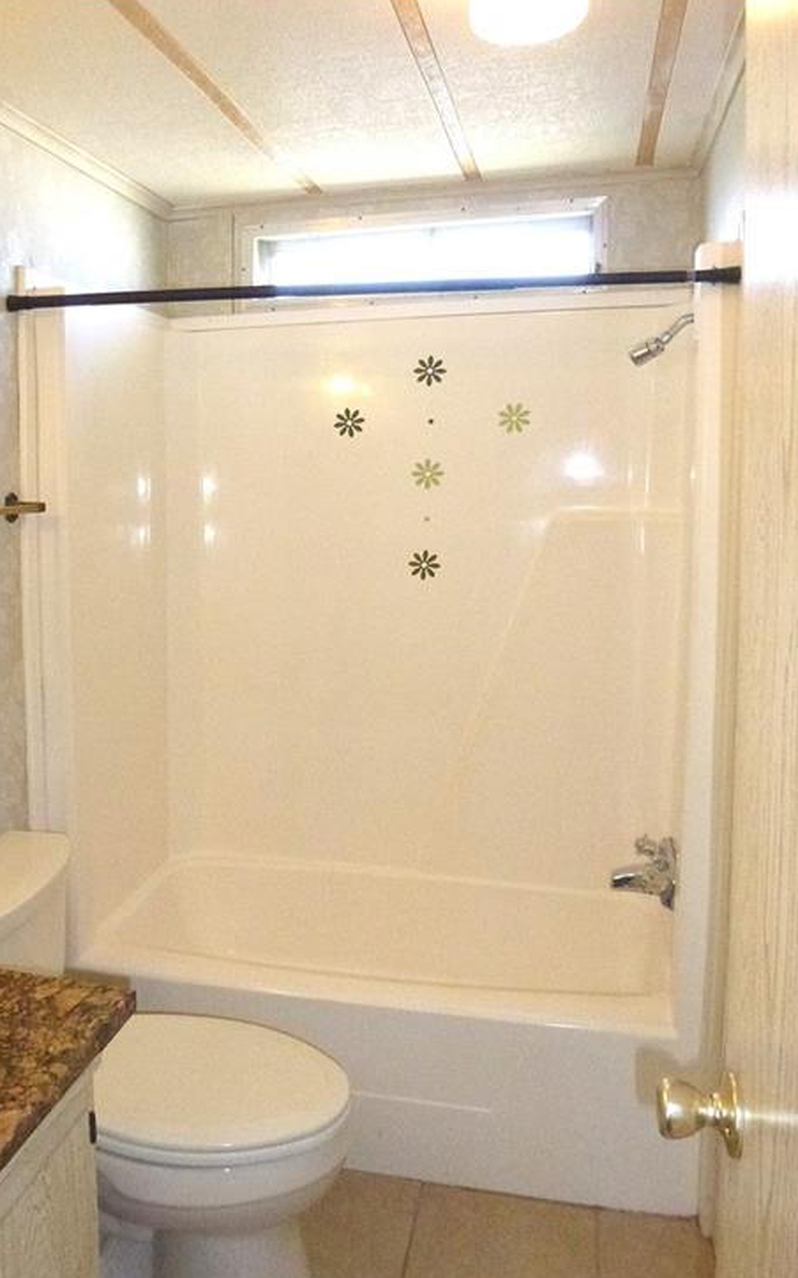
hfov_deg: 45.6
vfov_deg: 68.4
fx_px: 940
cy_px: 662
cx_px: 305
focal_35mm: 27
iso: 800
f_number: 3.3
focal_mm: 4.3
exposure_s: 1/100
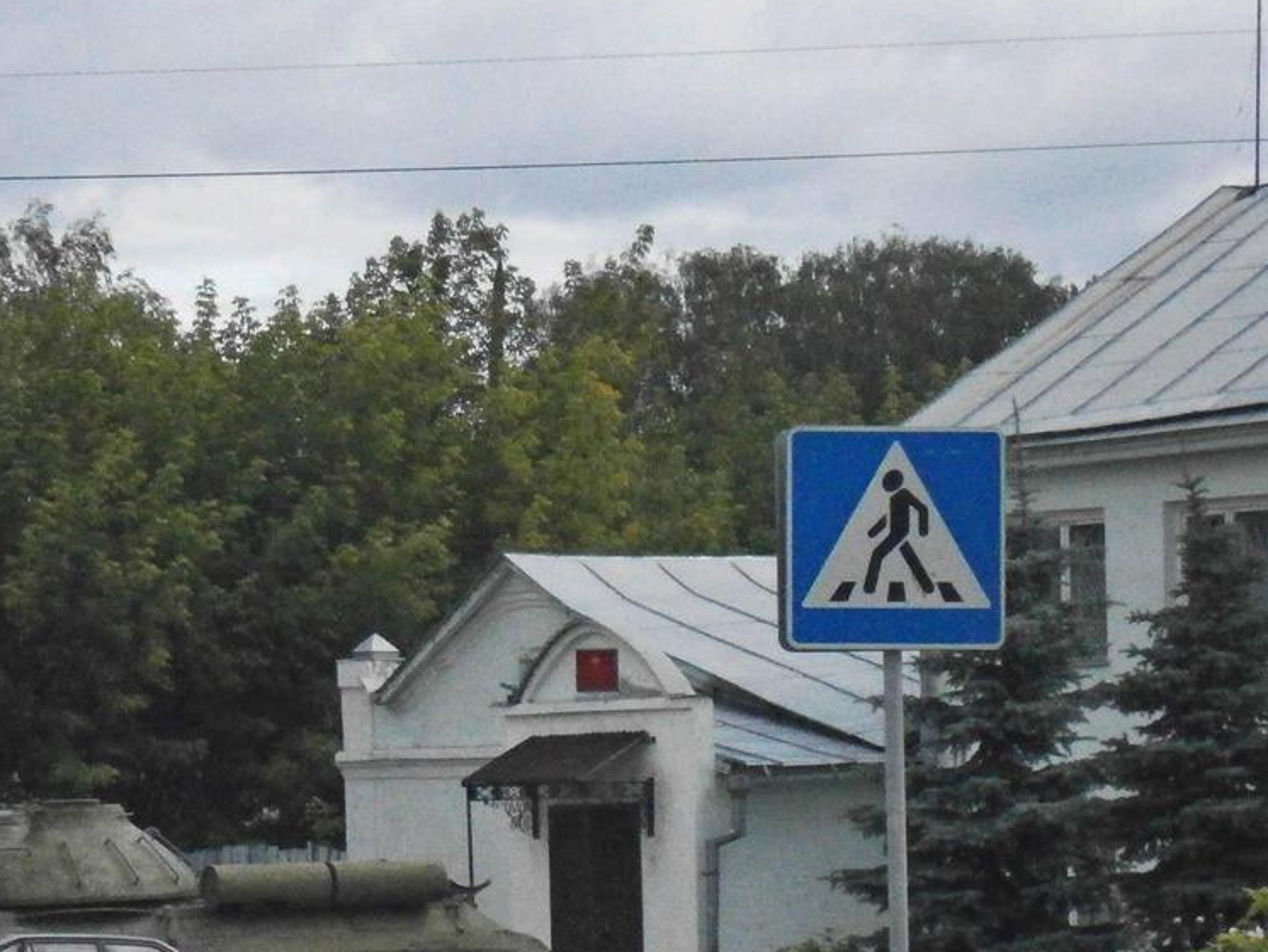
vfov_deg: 7.1
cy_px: 641
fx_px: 7658
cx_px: 279
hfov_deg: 9.4
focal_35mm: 209
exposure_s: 1/500
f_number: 18
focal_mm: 23.5
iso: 1600
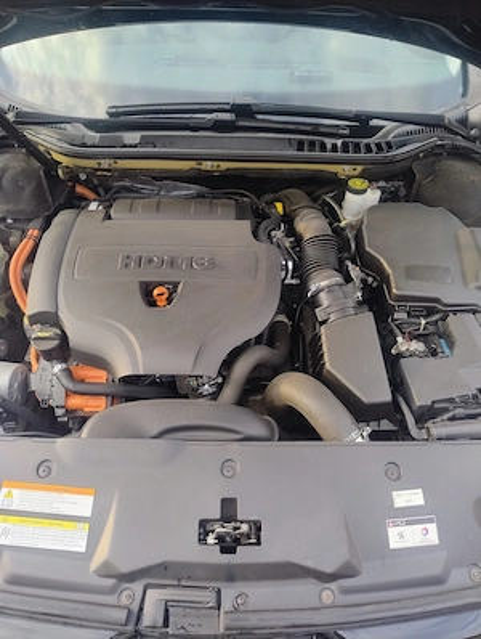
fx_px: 443
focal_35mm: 24
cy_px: 320
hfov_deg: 57.0
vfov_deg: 71.5
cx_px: 240
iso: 225
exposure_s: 1/100
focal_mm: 5.56
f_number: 1.8
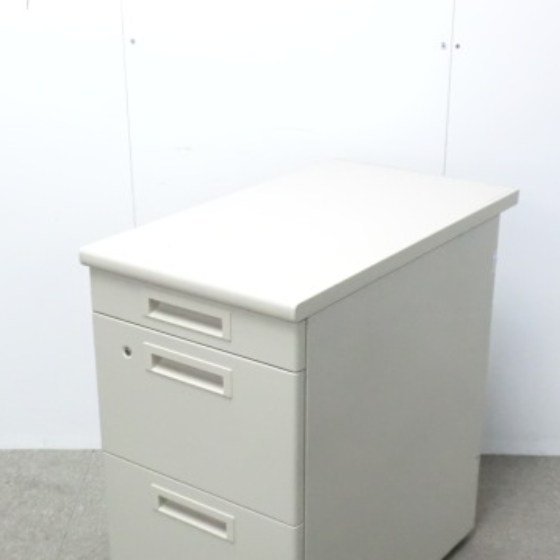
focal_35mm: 60
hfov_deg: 28.6
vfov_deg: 28.5
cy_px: 335
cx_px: 271
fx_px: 1098
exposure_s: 1/40
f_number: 3.9
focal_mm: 6.9
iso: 800
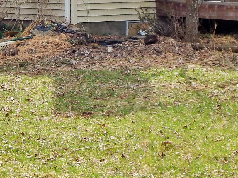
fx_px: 1038
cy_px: -103
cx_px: 55
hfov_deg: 13.0
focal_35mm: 151
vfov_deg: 9.5
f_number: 3.6
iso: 125
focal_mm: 7.7
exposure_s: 1/500
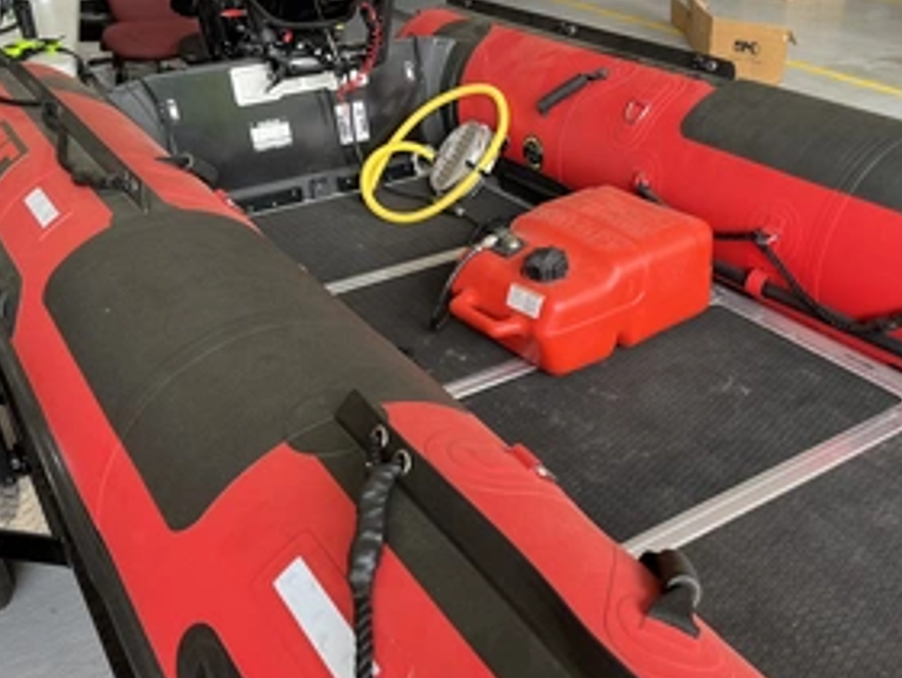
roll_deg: +0.2
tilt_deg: -30.8
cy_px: 325
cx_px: 530
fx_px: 965
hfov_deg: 49.9
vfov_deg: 38.7
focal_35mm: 37
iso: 50
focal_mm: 5.1
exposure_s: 1/121
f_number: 1.6
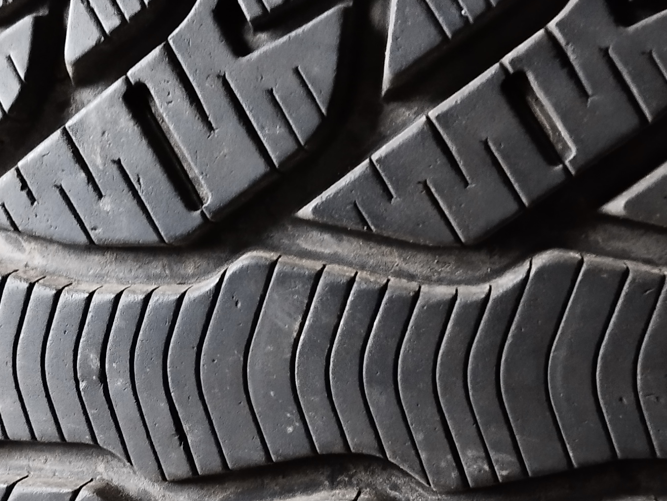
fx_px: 1426
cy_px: 342
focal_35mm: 74
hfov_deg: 26.2
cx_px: 227
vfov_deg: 19.8
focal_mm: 5.95
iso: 1600
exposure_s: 1/20
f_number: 1.89
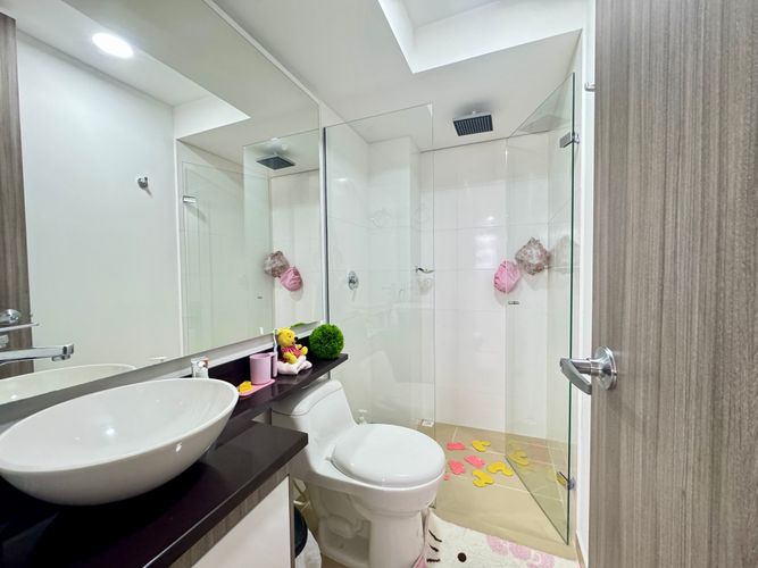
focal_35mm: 14
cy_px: 284
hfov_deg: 102.1
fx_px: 307
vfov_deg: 85.7
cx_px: 379
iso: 400
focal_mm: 2.22
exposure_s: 1/60
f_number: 2.2
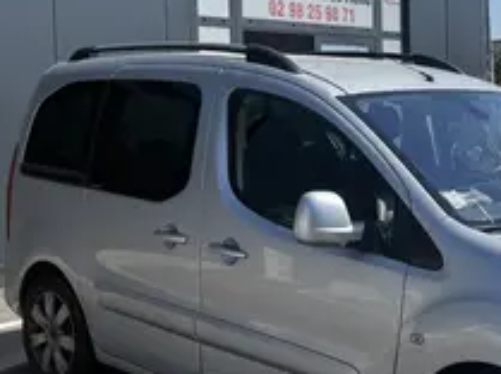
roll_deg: +1.1
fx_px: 809
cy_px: 138
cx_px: 440
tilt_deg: -2.1
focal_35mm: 56
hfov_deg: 32.9
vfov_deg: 25.9
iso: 80
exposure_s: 1/5319
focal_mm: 6.76
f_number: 1.78
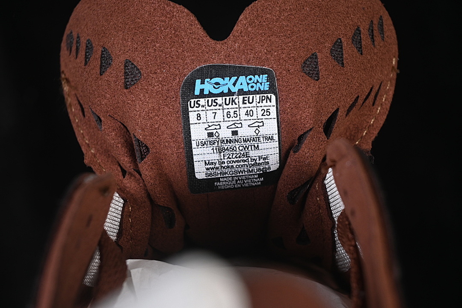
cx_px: 231
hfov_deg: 27.0
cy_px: 154
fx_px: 962
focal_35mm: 75
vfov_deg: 18.2
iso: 160
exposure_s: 1/60
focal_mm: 50
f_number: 6.3
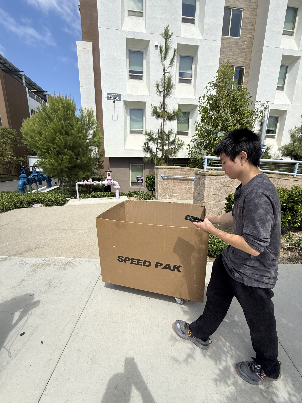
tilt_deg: -12.5
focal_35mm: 14
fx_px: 163
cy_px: 202
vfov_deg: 102.1
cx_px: 151
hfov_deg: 85.7
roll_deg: -0.7
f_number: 2.2
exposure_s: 1/2506
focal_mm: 2.22
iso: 50
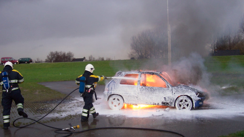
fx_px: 272
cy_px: 83
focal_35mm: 42
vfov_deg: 28.3
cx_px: 127
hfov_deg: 48.3
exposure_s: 1/125
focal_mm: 8
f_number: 2.8
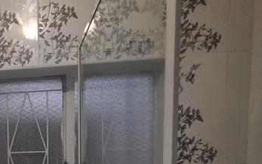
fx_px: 228
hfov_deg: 49.6
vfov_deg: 33.8
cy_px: 184
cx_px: 5
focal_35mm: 32
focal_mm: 2.2
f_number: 1.9
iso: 1000
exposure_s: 1/33.4
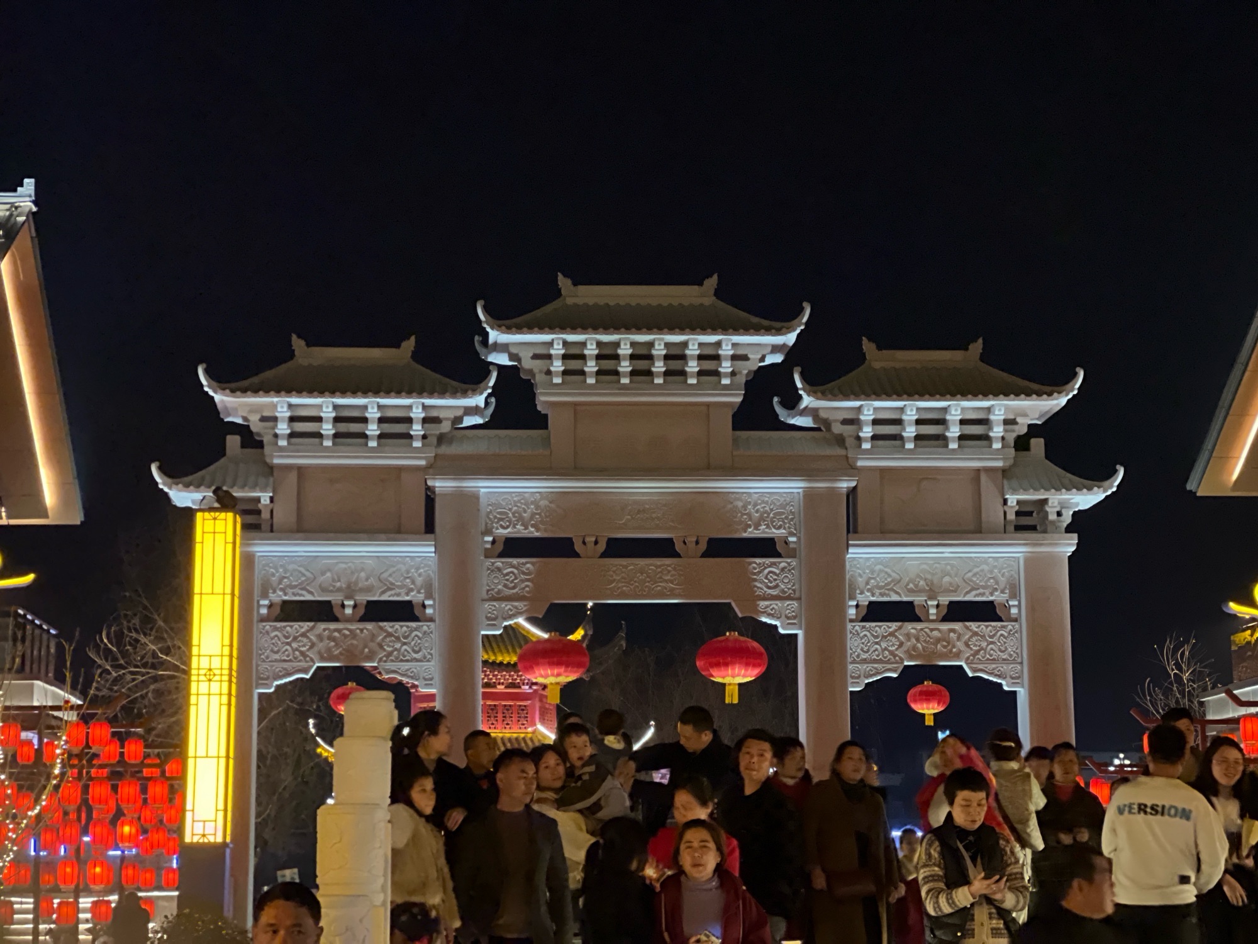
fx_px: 2798
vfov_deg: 19.1
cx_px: 629
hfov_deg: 25.3
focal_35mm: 77
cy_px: 472
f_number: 2.8
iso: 1600
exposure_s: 1/25
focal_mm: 9
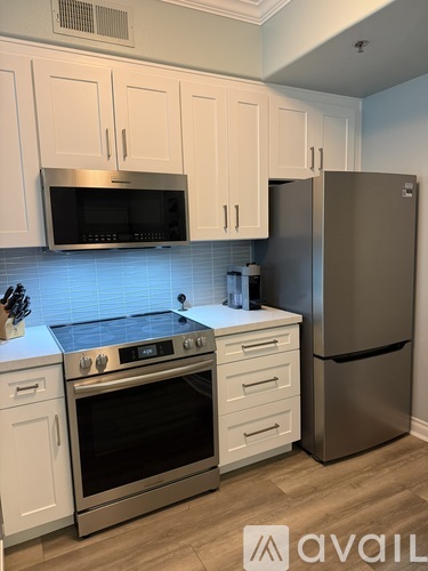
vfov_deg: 71.6
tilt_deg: -6.9
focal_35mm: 24
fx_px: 396
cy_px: 286
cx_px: 214
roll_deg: +1.3
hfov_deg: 56.8
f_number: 1.78
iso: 320
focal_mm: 6.76
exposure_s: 1/60
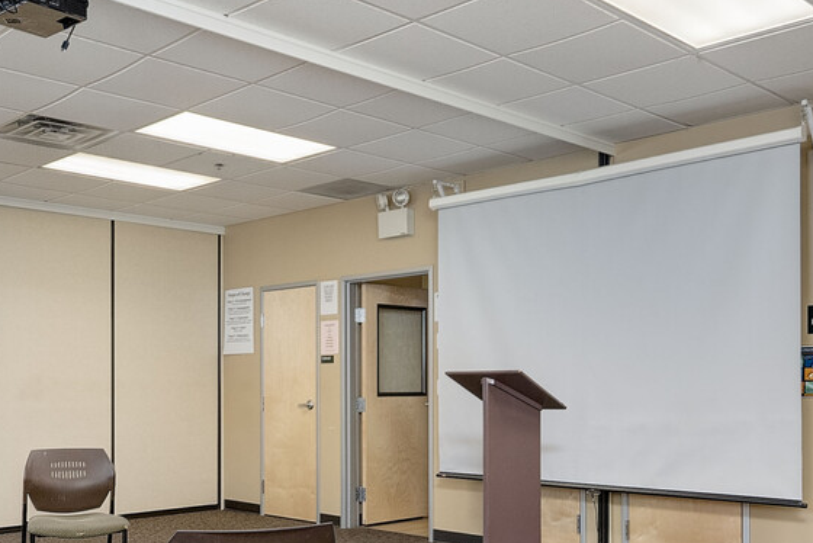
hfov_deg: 48.2
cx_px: 328
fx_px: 904
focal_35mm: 40
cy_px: 398
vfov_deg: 32.9
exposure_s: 1/8
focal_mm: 14
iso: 500
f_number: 8
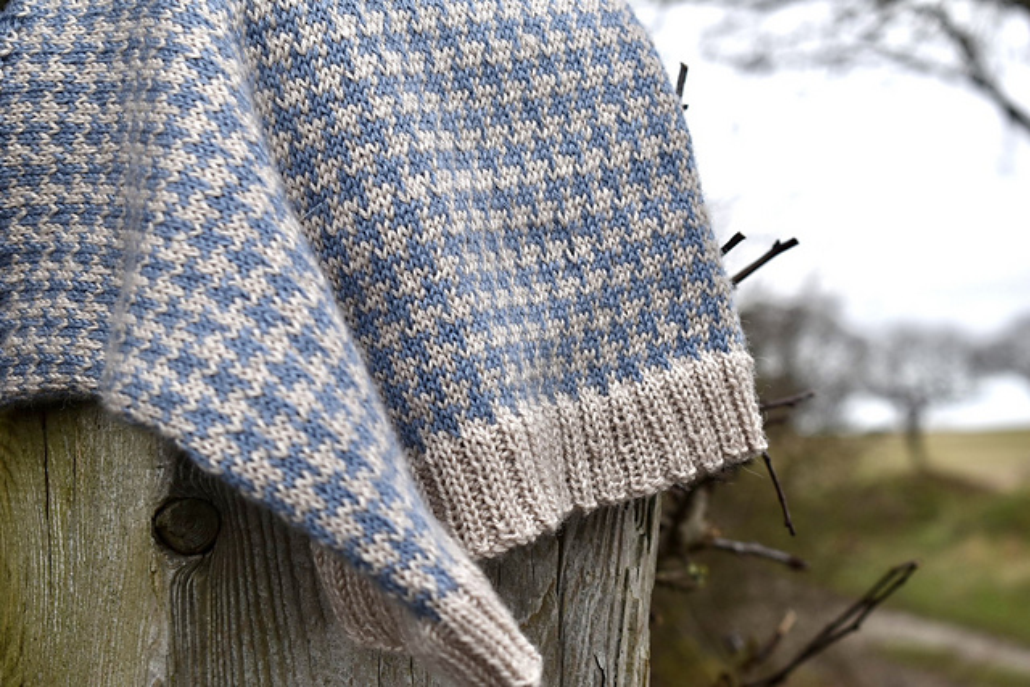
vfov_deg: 16.6
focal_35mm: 82
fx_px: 2361
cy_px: 344
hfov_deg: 24.6
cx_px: 515
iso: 200
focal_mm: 55
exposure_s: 1/250
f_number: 6.3
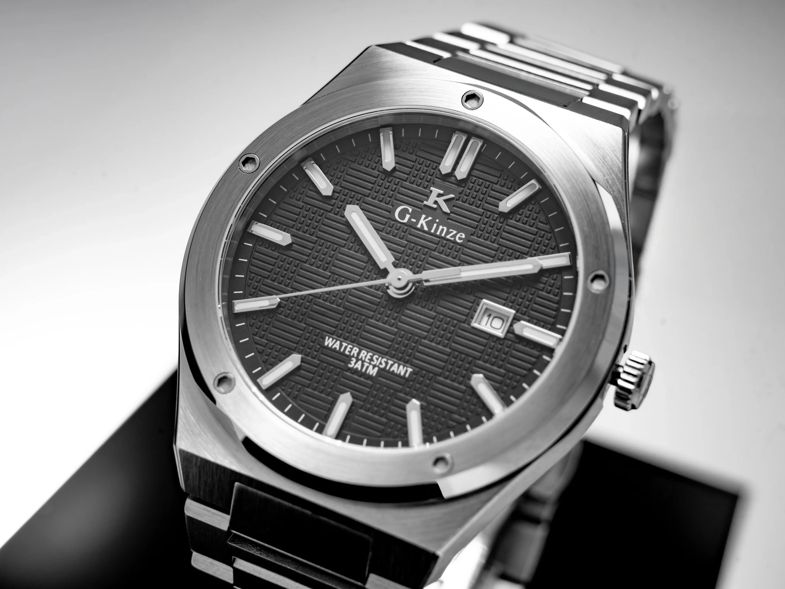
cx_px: 418
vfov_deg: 19.4
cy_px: 295
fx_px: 1723
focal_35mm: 76
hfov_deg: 25.7
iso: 250
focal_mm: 70
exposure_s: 1/100
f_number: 10
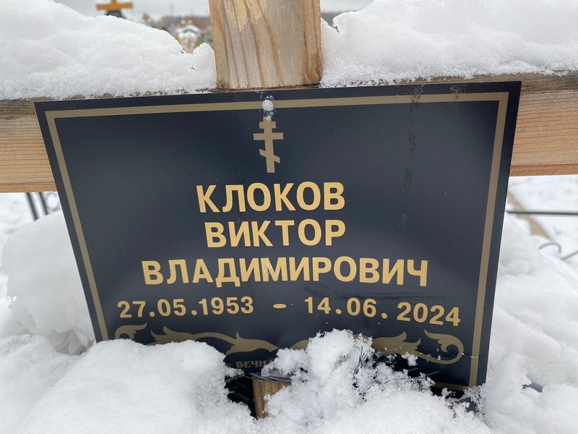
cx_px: 289
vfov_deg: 53.1
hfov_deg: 67.3
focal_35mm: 26
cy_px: 217
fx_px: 434
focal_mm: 4.25
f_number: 1.8
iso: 40
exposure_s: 1/122
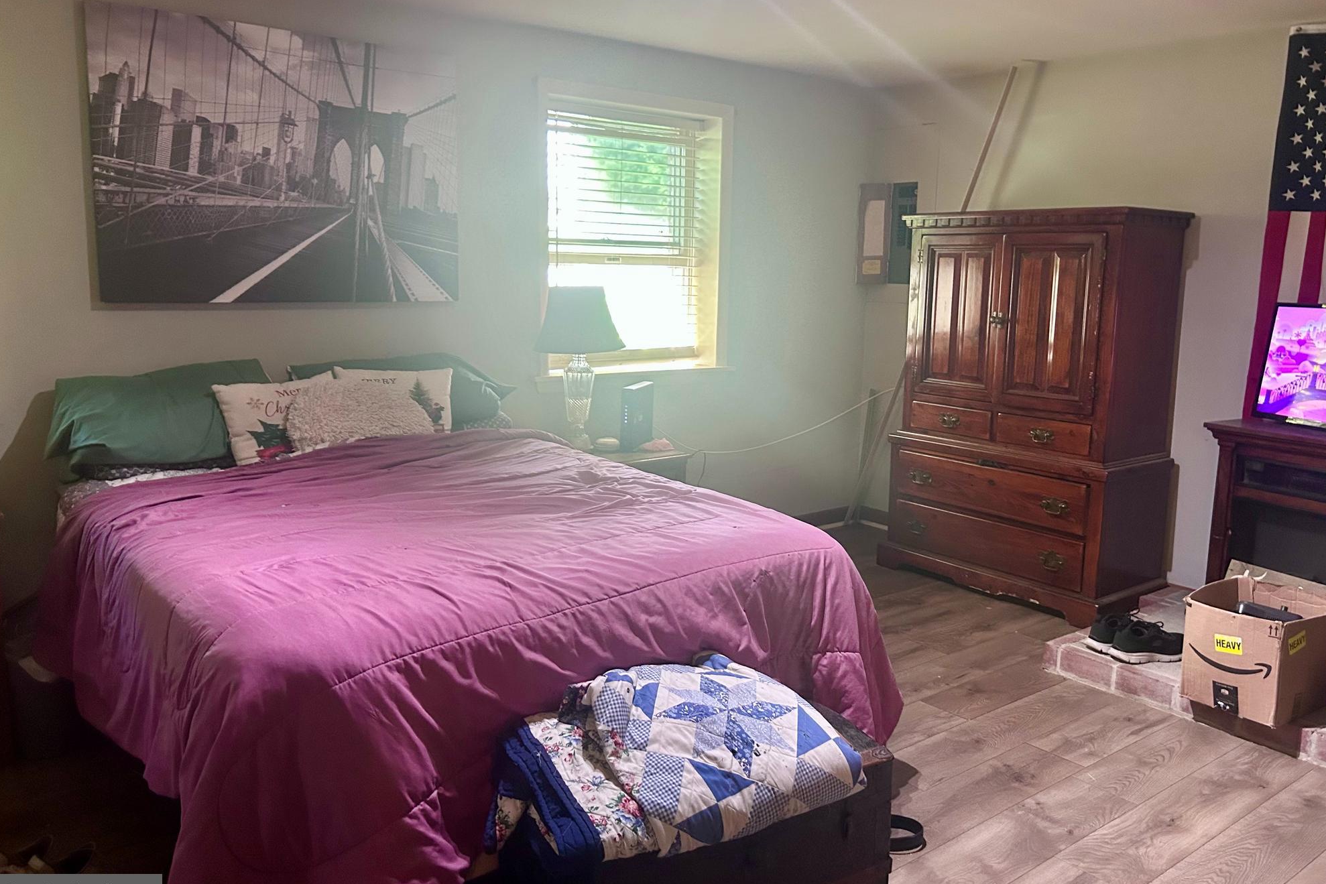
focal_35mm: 28
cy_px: 414
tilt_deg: -9.1
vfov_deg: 46.4
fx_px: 1031
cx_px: 681
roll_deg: -1.3
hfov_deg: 65.5
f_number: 1.5
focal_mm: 5.7
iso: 400
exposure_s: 1/60
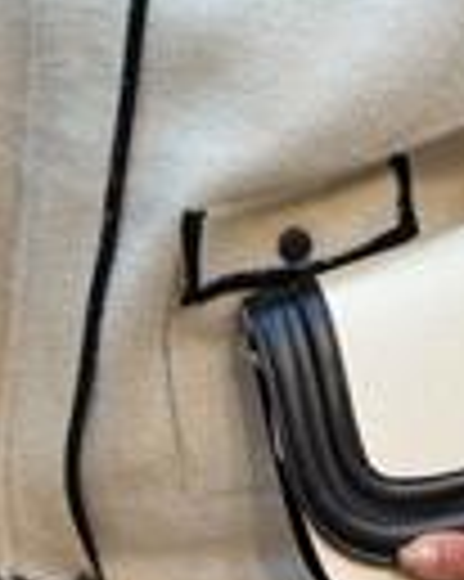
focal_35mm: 150
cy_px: -164
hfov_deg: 10.3
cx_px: 257
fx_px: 2578
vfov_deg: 12.5
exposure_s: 1/100
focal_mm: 6.76
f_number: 1.78
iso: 64
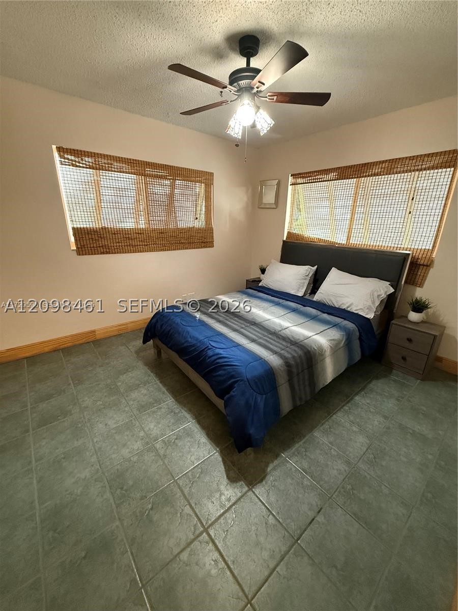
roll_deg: -1.2
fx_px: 247
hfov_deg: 85.7
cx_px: 229
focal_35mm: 14
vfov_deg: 102.1
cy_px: 306
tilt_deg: -17.9
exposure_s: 1/60
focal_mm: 2.22
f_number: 2.2
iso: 1000
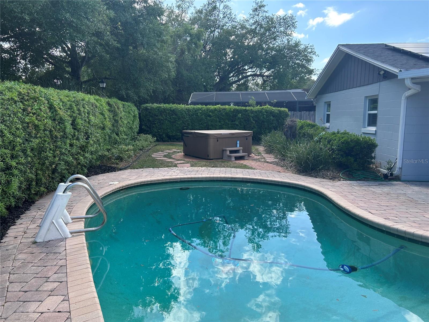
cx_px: 214
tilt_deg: -7.4
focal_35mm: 26
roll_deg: +0.4
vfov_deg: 53.1
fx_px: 322
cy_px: 161
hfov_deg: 67.3
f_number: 1.5
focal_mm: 5.7
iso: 50
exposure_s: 1/1068
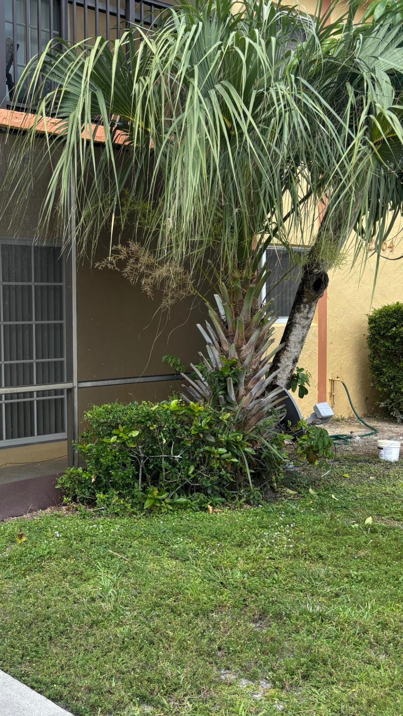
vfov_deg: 48.4
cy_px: 358
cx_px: 41
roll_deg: +1.0
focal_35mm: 42
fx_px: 798
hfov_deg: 27.4
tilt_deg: -3.9
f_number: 1.6
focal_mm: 5.96
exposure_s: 1/880
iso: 50
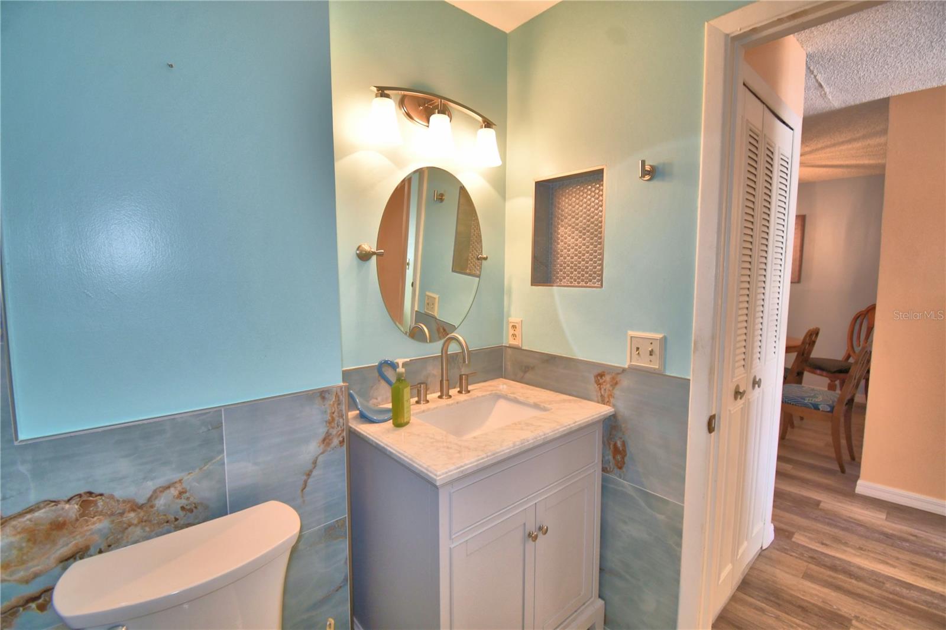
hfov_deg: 100.4
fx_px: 394
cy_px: 315
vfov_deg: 77.3
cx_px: 473
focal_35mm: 15
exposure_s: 1/30
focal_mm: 10
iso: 320
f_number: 4.5
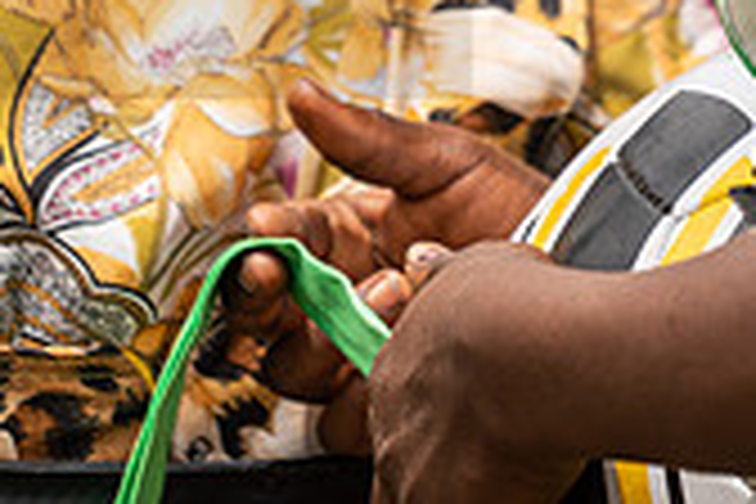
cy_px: -340
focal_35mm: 691
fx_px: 14510
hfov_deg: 3.0
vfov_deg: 2.0
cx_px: 477
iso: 100
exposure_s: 1/640
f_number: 4
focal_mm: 200
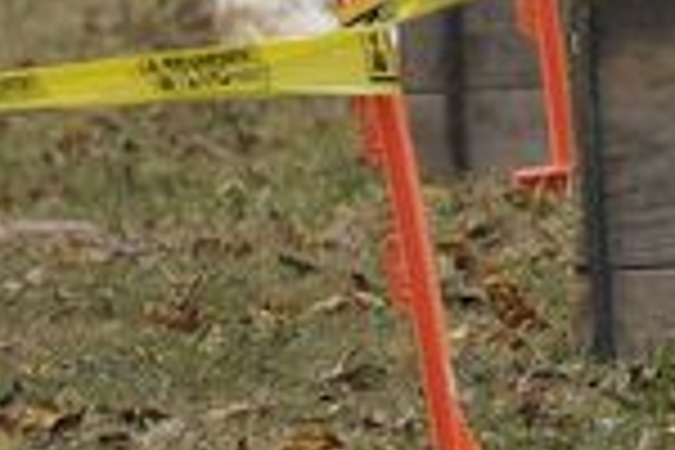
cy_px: -734
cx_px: 2259
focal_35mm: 2401
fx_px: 45015
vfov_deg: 0.6
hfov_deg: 0.9
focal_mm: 300
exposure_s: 1/2000
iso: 800
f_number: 4
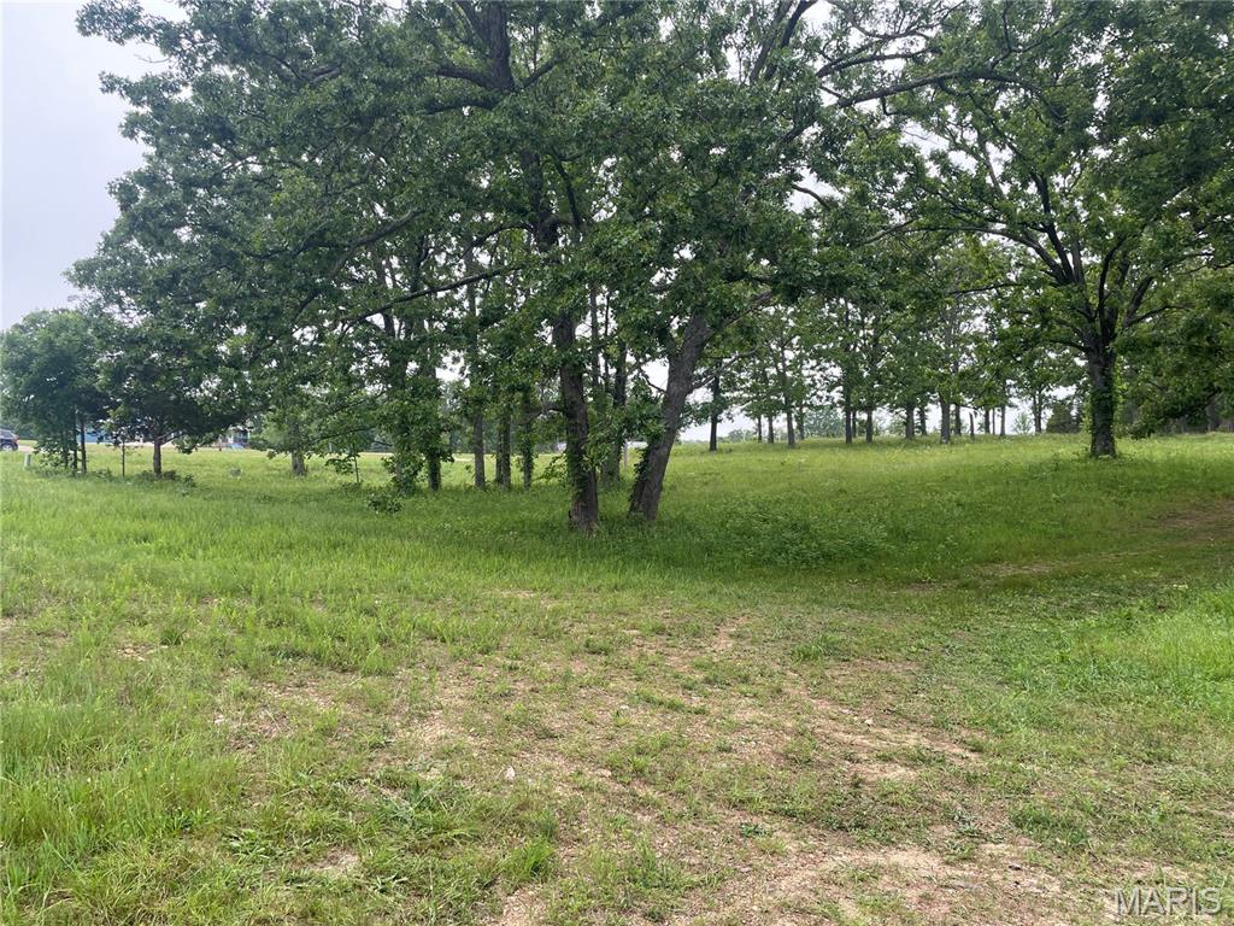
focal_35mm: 26
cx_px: 617
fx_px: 927
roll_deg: +1.0
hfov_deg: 67.3
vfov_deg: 53.1
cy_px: 463
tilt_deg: +1.5
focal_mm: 4.2
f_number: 1.6
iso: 32
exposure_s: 1/403
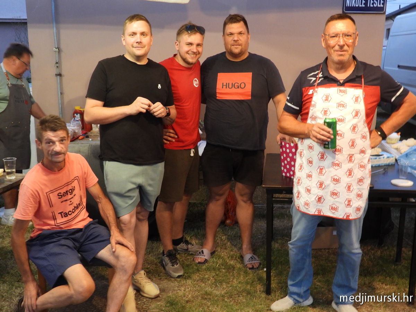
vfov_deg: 37.7
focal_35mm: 38
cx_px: 208
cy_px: 156
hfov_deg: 49.0
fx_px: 457
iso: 450
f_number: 3.2
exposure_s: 1/8
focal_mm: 6.8
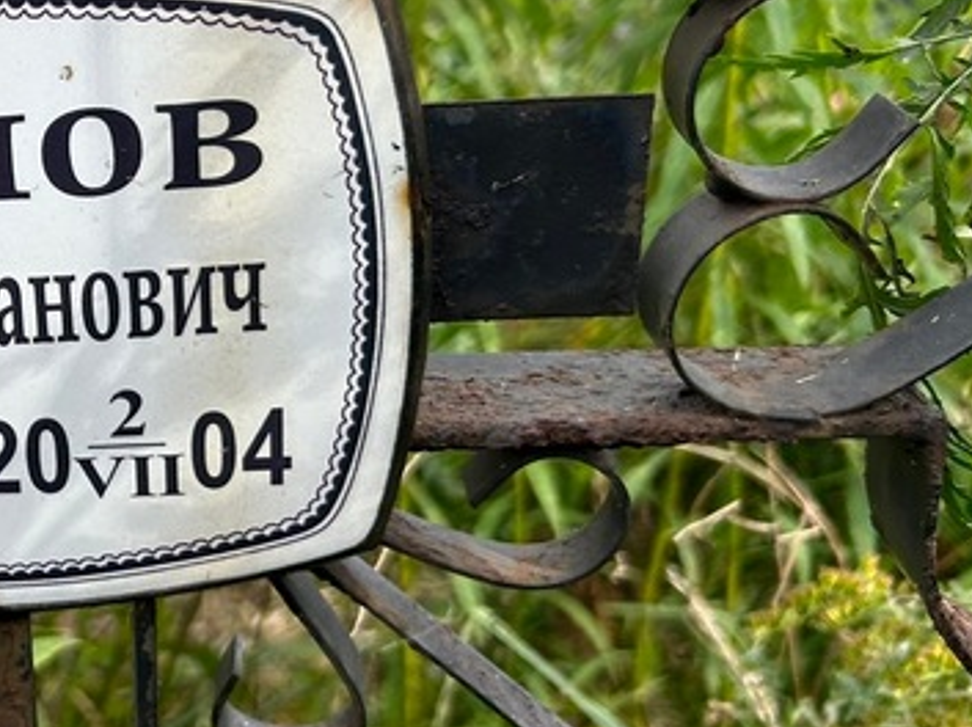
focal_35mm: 59
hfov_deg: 29.7
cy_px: 248
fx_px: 1655
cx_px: -77
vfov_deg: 24.7
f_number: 1.5
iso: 50
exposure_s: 1/827
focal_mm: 5.7
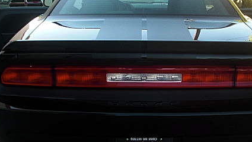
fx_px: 394
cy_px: 67
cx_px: 153
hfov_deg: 35.3
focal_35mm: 59
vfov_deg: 20.4
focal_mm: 6.3
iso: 50
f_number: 2.8
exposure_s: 1/100
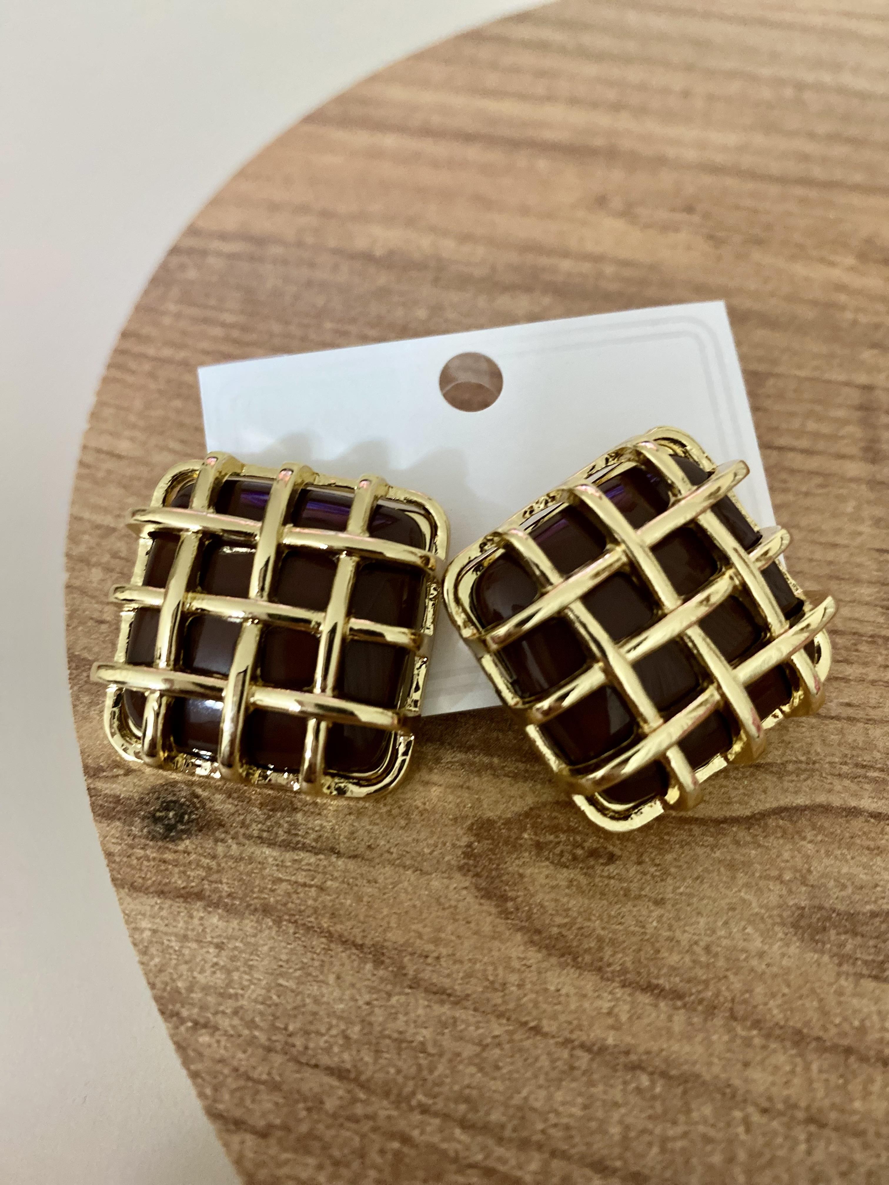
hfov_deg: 53.1
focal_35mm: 26
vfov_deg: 67.3
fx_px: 890
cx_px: 444
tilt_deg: -53.7
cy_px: 592
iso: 500
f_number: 1.8
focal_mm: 4.25
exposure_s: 1/25
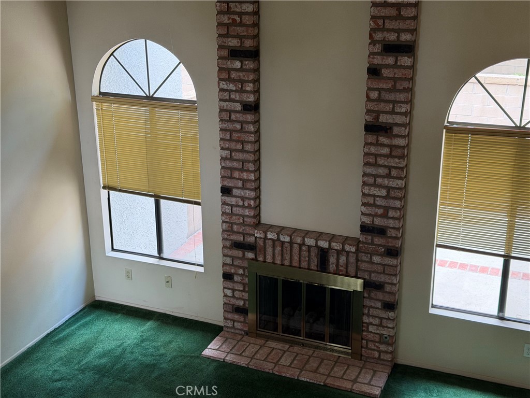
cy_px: 199
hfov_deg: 39.7
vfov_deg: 30.3
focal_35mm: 48
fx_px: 735
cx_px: 265
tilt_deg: -19.6
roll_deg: +0.5
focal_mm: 6.76
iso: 250
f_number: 1.78
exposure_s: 1/120
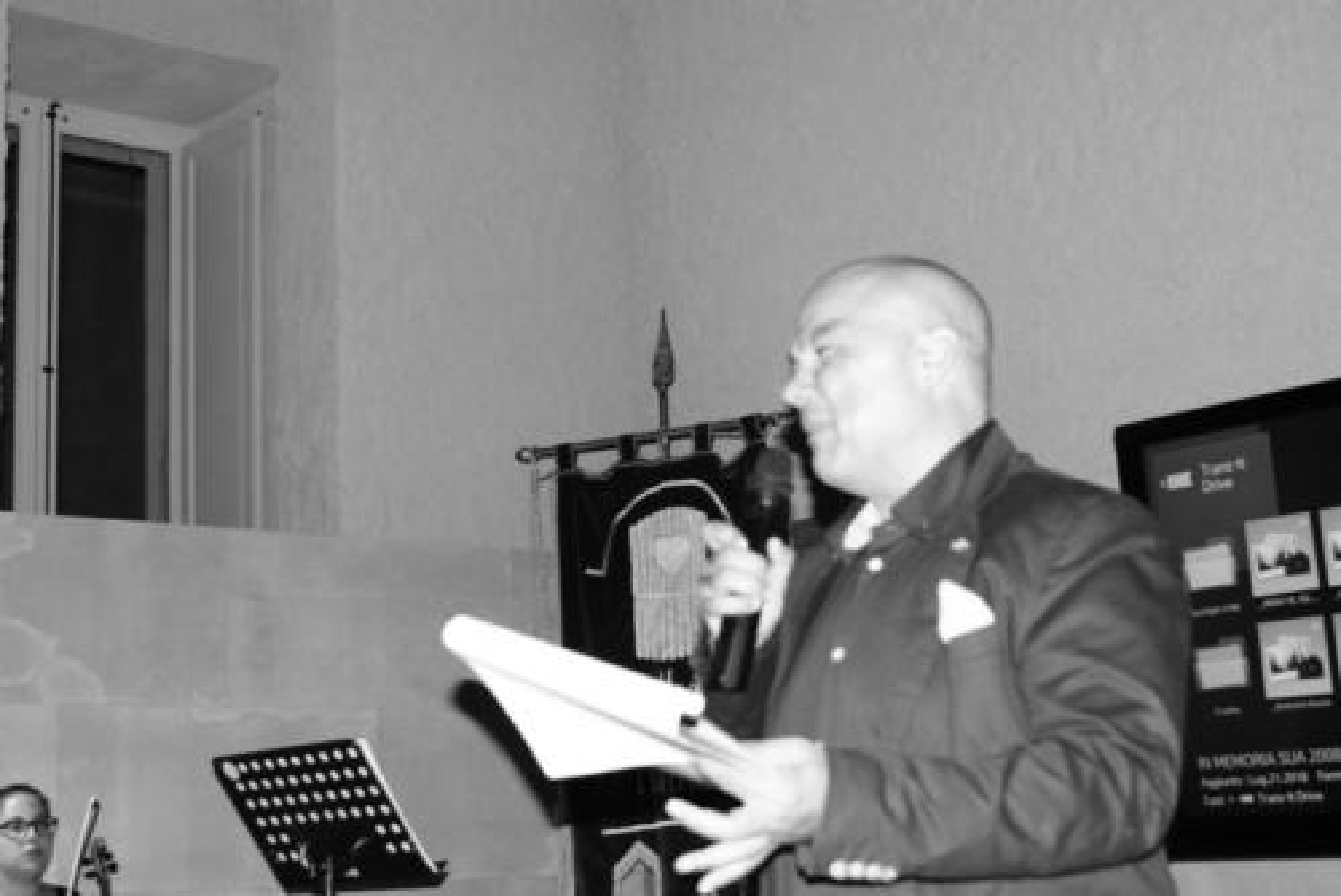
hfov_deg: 37.8
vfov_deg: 25.8
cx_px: 670
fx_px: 1957
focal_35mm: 52
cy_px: 448
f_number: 5.6
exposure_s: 1/100
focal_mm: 35
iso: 400
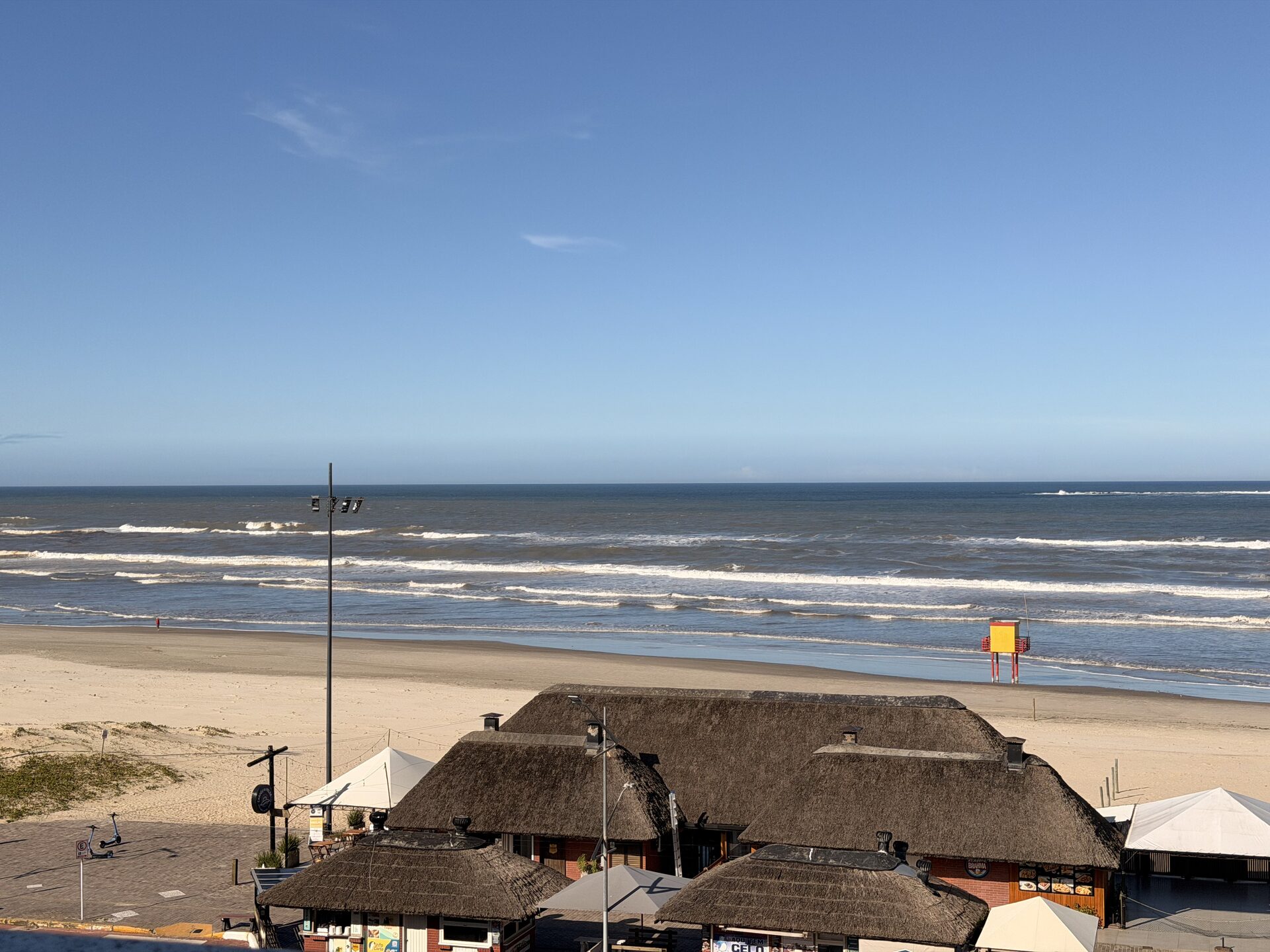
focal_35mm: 48
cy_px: 476
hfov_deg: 39.7
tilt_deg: -0.8
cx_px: 635
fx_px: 1761
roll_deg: +0.7
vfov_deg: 30.3
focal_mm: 6.76
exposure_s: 1/8772
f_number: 1.78
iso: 64
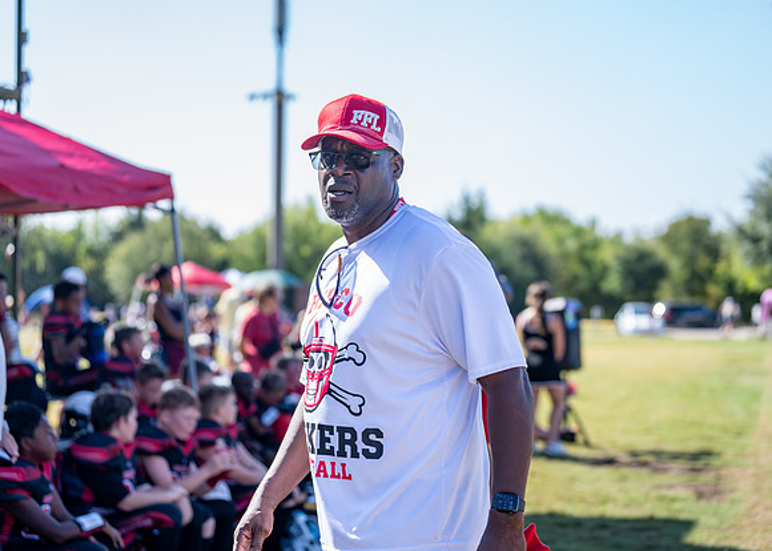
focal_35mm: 76
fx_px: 1671
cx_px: 401
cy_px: 275
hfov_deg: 26.0
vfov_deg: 18.7
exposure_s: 1/800
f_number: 2.8
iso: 160
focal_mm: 70
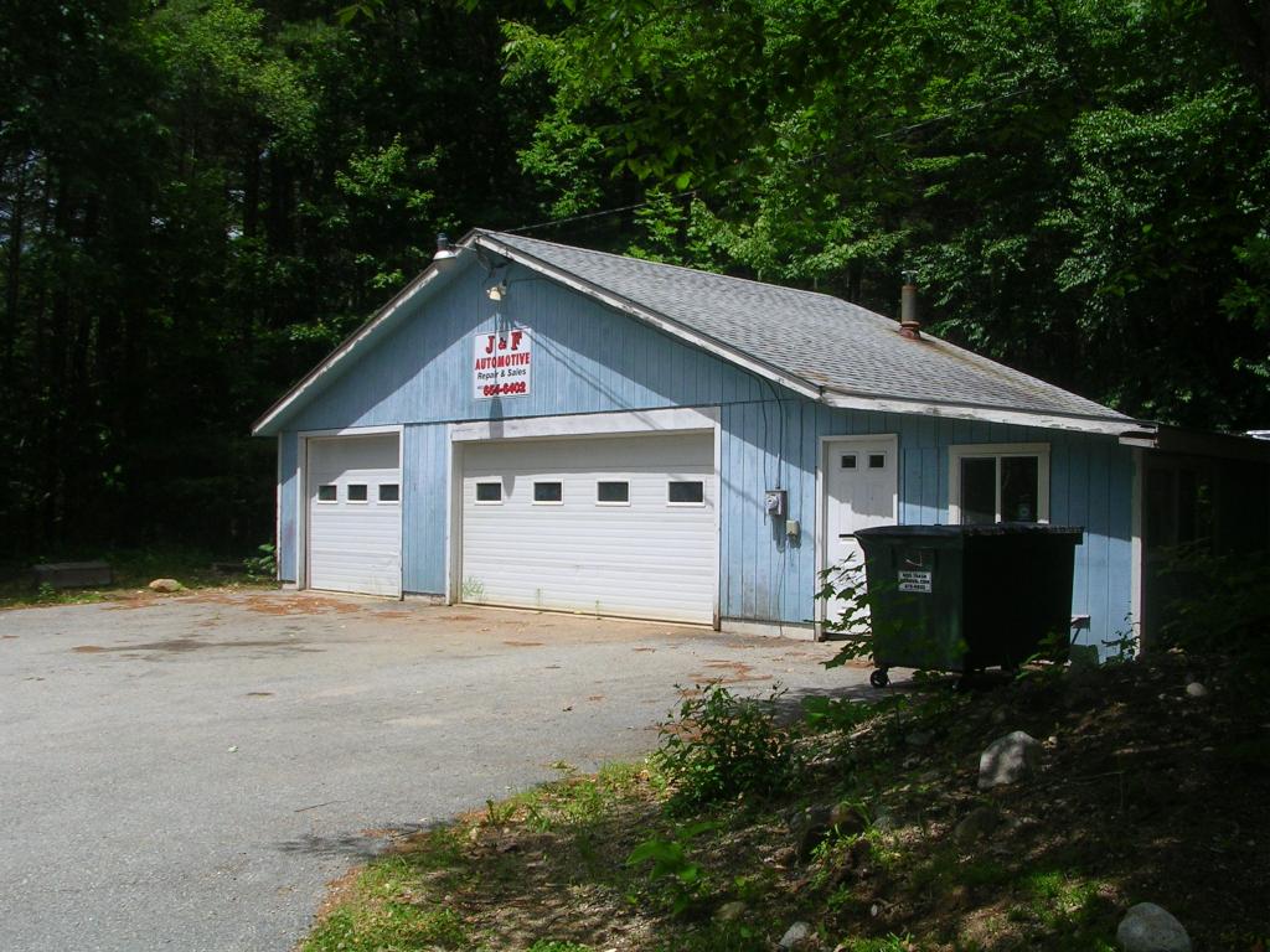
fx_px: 1394
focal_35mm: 38
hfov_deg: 49.0
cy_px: 476
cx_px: 635
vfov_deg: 37.7
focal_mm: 5.8
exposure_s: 1/444
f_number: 5.6
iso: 50
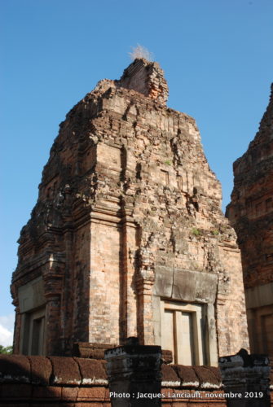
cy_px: 204
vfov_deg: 47.9
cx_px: 136
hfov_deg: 33.1
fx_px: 459
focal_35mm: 40
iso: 100
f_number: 16
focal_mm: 27
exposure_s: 1/30
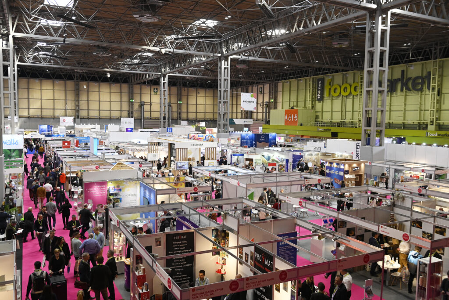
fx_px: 399
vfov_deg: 41.1
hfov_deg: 58.7
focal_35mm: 32
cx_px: 224
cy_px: 150
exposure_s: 1/400
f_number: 4.5
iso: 3200
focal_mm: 32
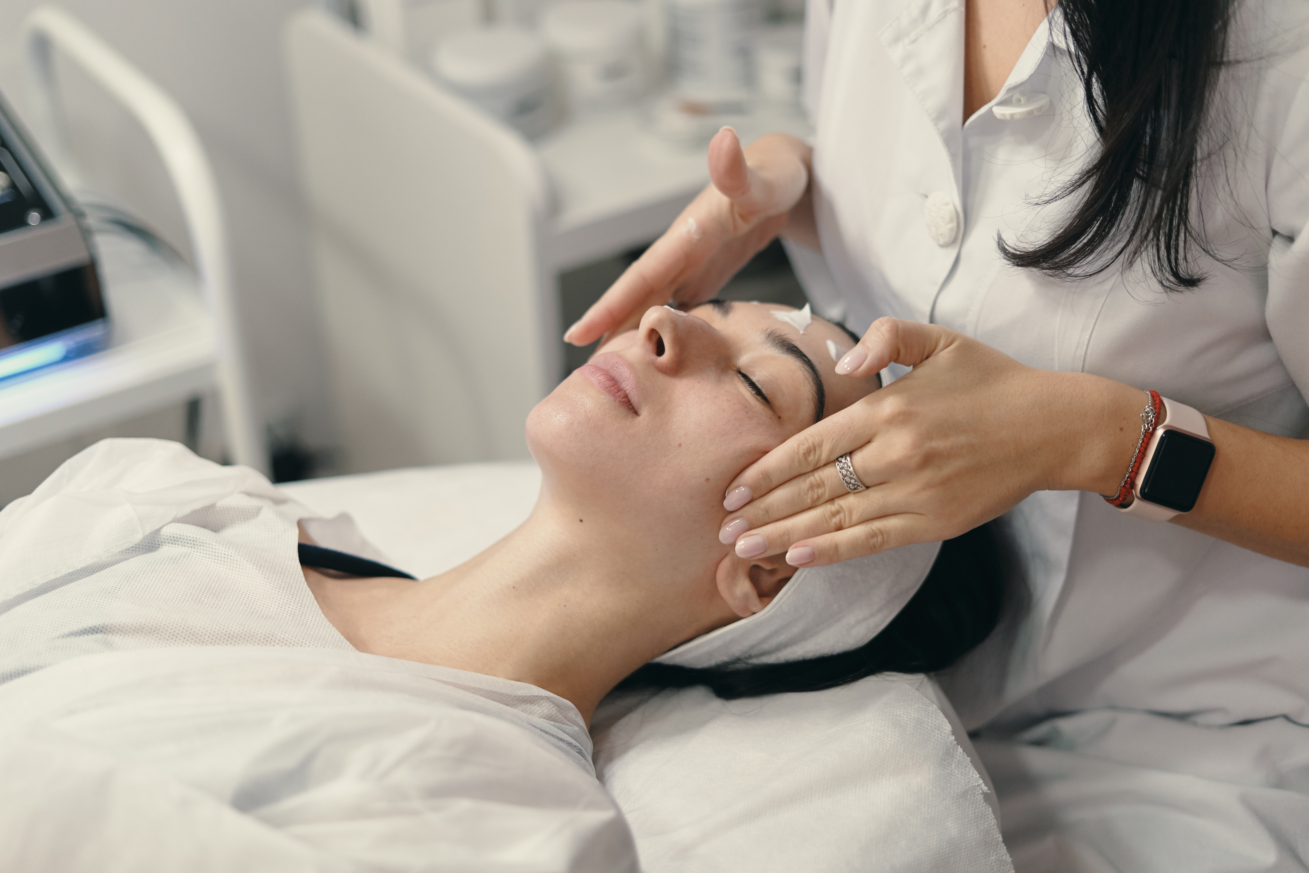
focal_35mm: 50
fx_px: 1818
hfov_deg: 39.6
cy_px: 436
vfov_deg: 27.0
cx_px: 654
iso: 1000
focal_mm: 50
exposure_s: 1/400
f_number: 2
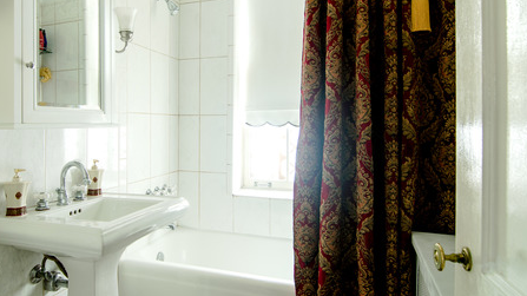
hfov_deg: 73.8
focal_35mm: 25
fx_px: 346
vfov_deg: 46.1
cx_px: 211
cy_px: 117
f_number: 4.5
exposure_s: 1/2.5
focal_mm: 11
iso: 100
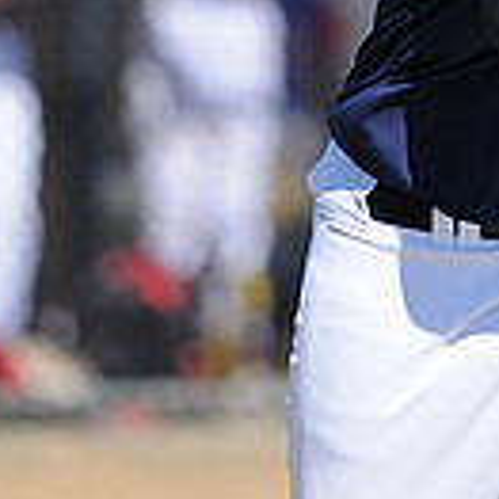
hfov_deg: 1.3
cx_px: 520
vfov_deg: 1.3
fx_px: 21332
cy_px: -217
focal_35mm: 1308
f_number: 4
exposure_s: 1/1600
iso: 200
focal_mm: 300
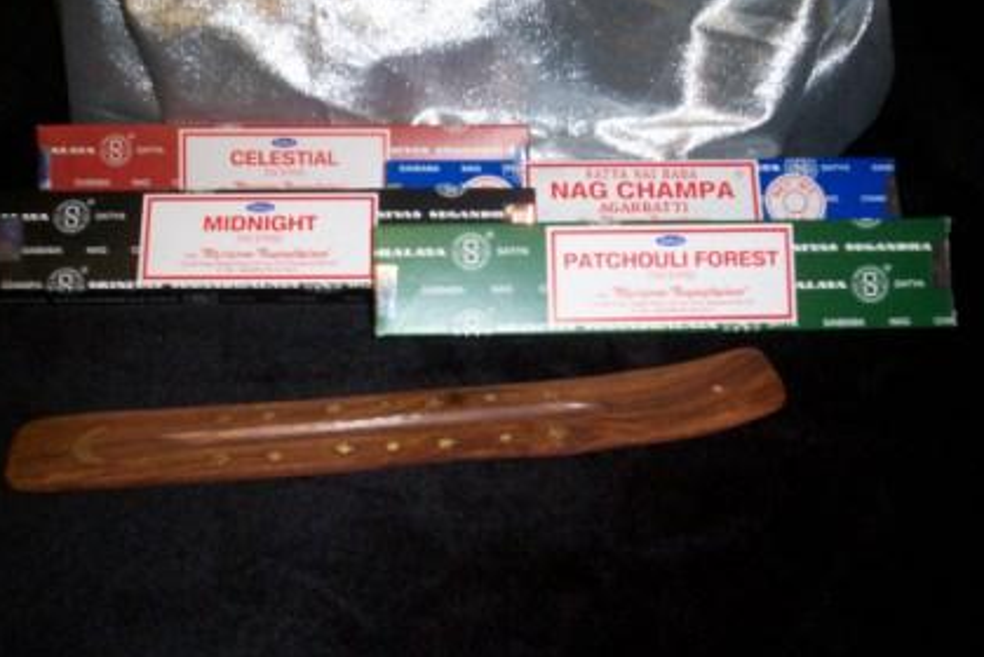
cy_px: 345
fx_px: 1094
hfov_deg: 48.4
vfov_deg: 33.4
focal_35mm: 40
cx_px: 463
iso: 140
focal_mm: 5.9
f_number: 4.5
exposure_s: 1/64
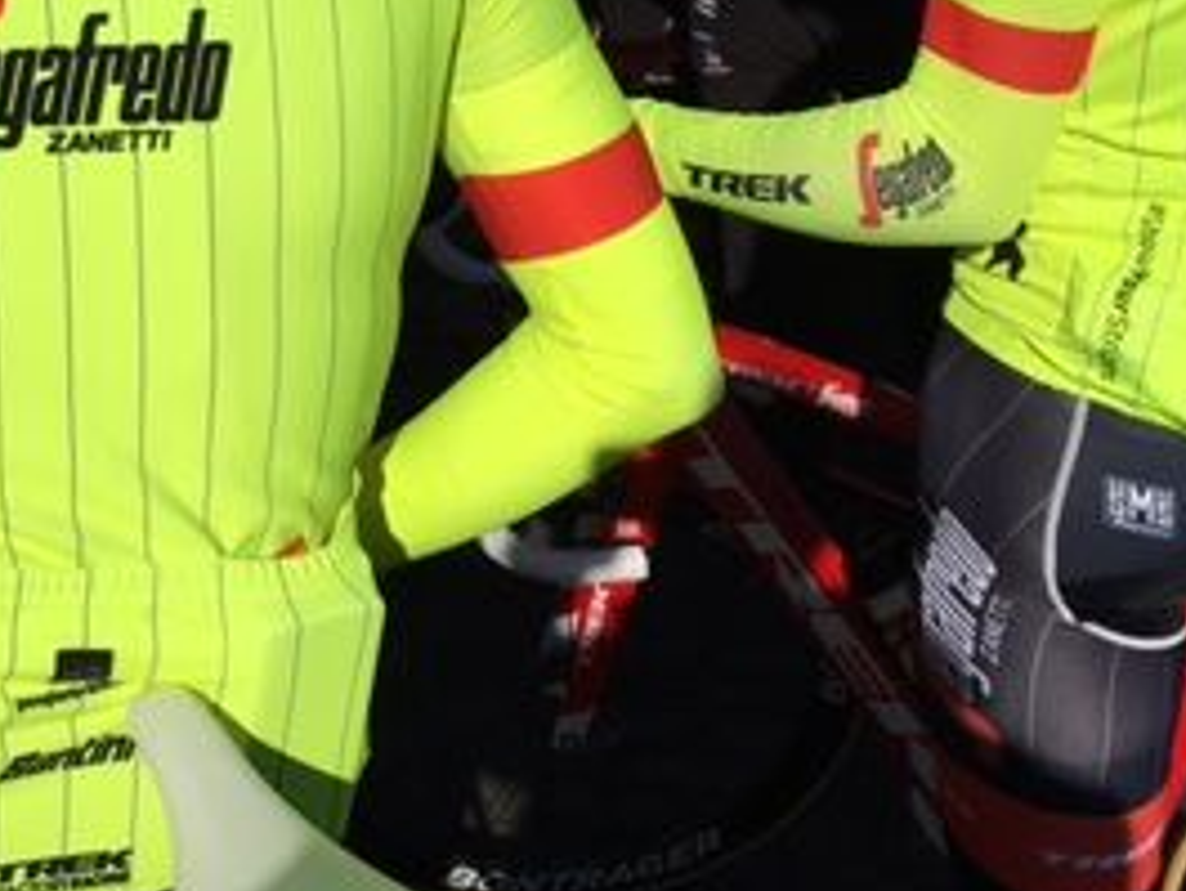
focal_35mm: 70
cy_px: 103
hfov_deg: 27.2
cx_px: 233
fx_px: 2399
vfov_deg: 20.6
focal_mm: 4.15
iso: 25
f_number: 2.2
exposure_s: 1/4274
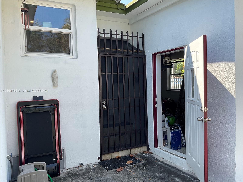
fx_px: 204
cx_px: 122
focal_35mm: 29
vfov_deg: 48.2
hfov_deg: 61.7
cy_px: 91
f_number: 1.8
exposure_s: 1/307
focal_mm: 3
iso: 16
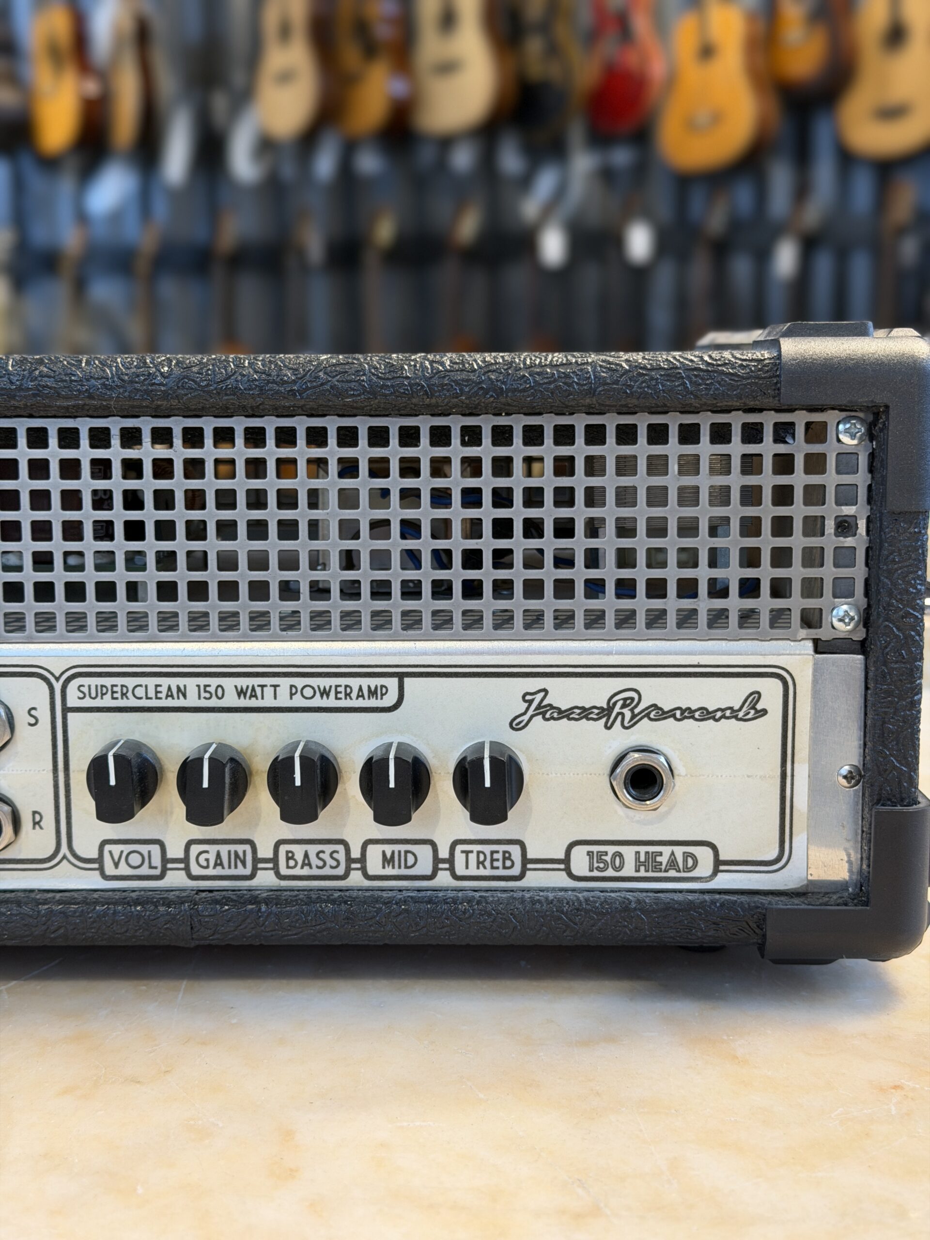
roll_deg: +0.0
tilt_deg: -7.7
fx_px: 1719
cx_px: 465
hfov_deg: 30.3
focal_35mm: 48
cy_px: 620
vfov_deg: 39.7
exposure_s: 1/60
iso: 160
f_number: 1.78
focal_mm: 6.76
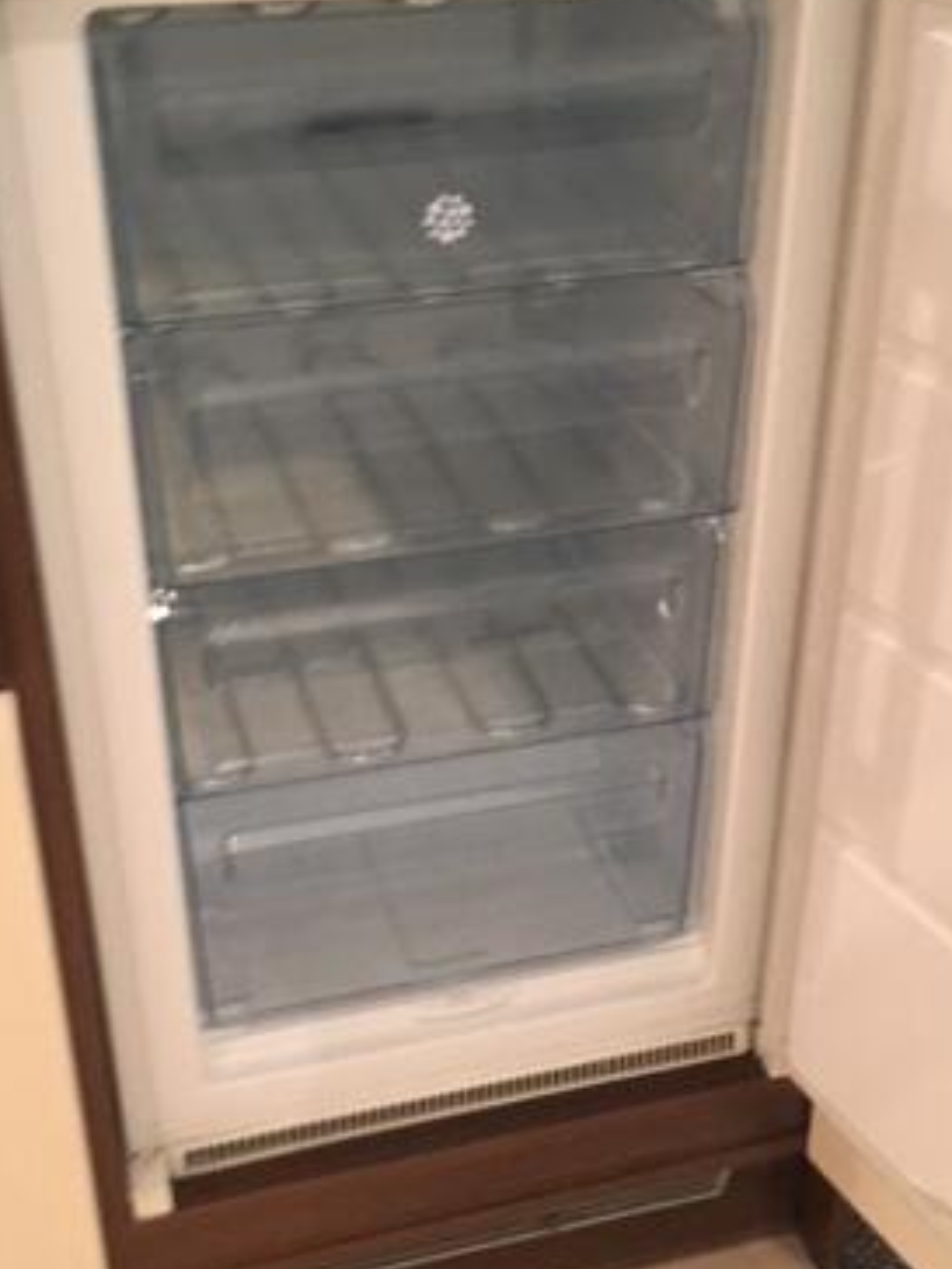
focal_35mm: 51
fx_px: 1870
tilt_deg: -32.9
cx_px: 544
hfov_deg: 28.5
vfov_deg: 37.3
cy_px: 784
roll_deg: -3.2
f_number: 2.2
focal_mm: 4.15
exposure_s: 1/17
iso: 200
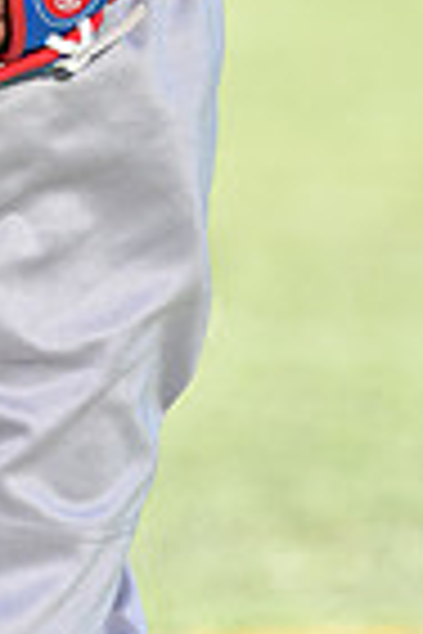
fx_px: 14469
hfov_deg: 1.7
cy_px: -553
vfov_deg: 2.5
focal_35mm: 821
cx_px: -79
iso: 80
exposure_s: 1/160
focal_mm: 200
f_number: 5
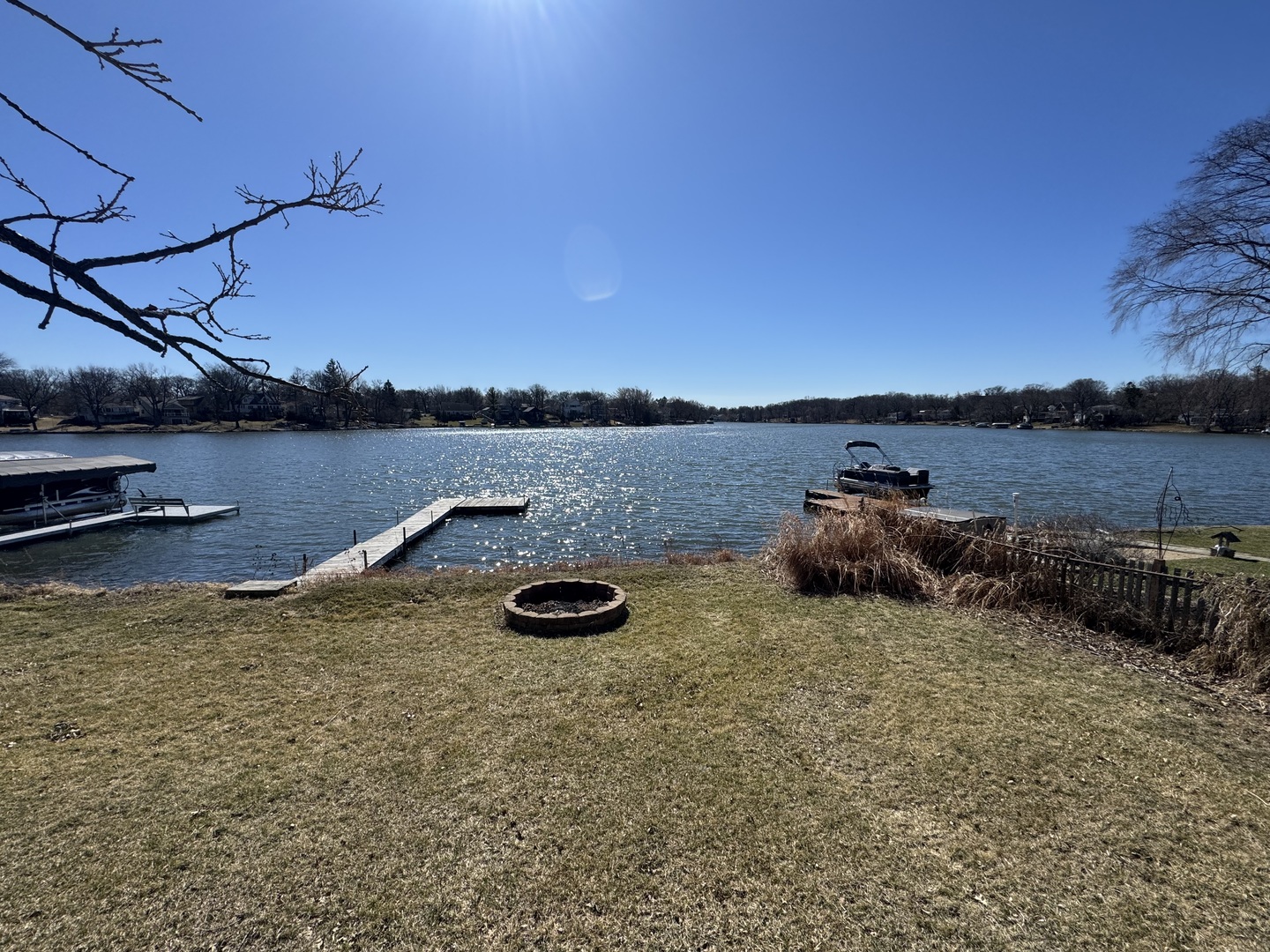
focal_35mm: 14
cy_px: 476
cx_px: 635
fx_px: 514
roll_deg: +0.0
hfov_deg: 102.1
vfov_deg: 85.7
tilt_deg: -6.3
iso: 50
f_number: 2.2
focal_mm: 2.22
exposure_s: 1/3390
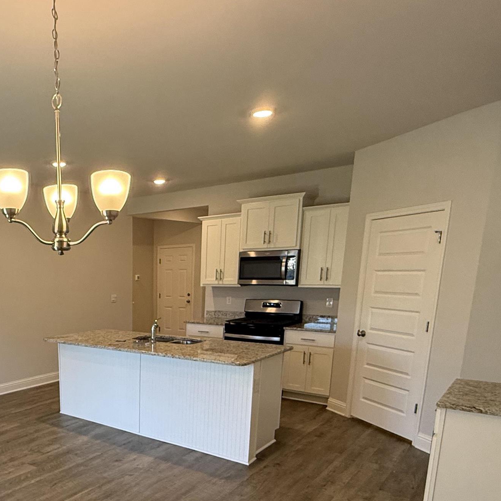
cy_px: 378
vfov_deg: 53.0
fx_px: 475
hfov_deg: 51.6
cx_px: 91
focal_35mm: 29
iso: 250
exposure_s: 1/120
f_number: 2.2
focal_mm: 2.22
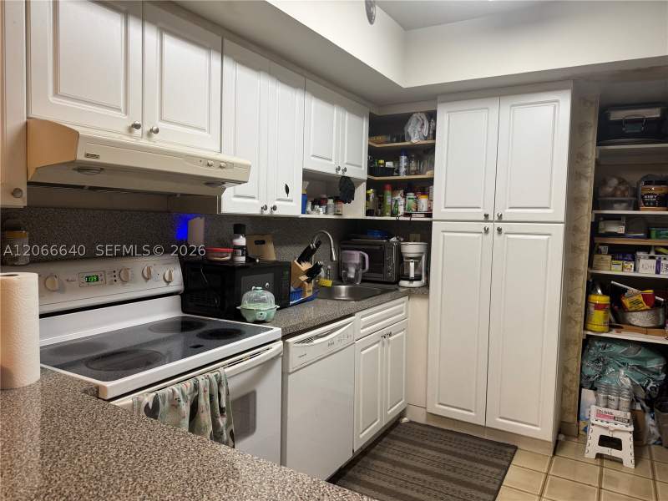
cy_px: 250
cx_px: 334
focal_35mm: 24
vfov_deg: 56.8
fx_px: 463
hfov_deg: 71.6
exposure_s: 1/64
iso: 160
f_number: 1.78
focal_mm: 6.76
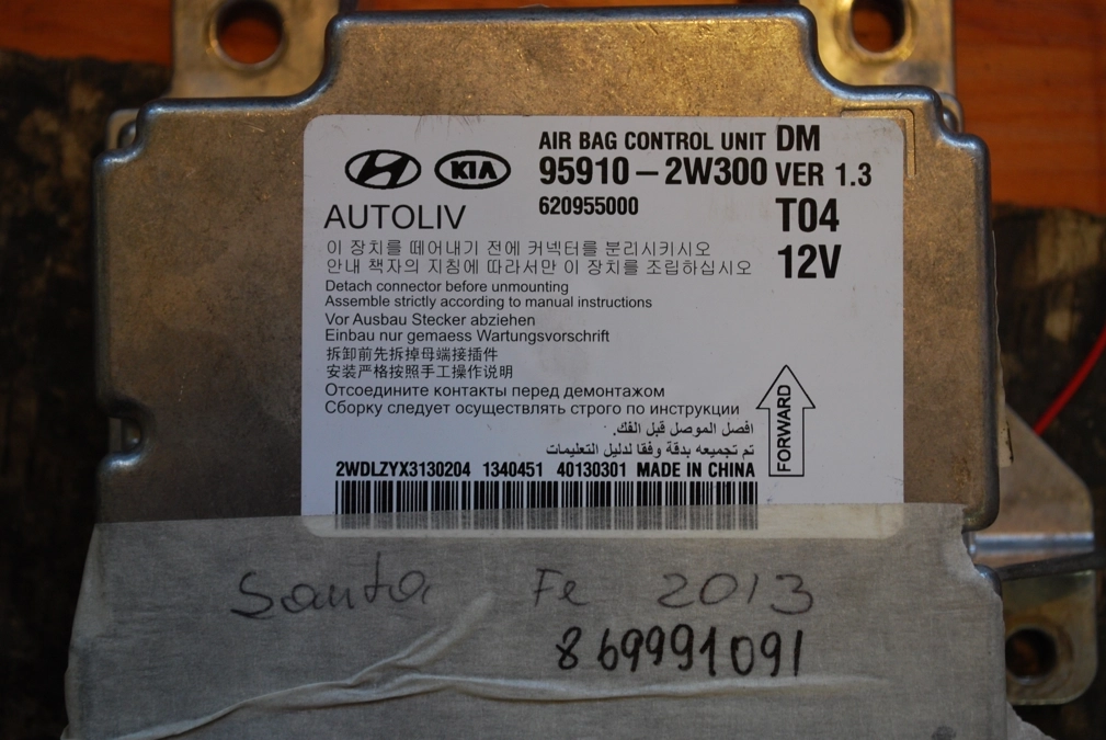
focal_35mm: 63
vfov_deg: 21.6
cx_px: 553
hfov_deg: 31.9
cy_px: 370
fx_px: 1937
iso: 400
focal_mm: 42
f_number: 5.3
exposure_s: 1/25
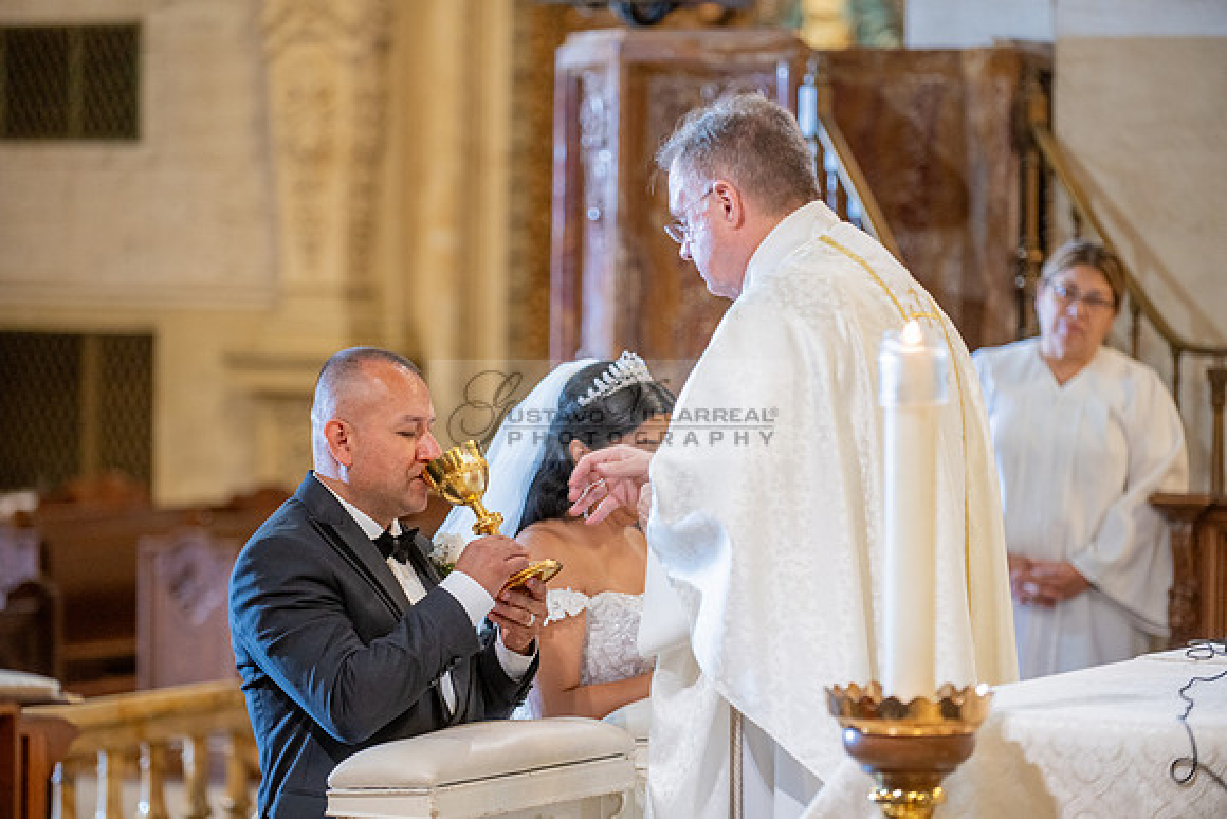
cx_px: 614
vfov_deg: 10.2
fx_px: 4602
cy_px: 410
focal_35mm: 135
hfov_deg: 15.2
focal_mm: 135
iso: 1000
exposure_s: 1/100
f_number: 2.8
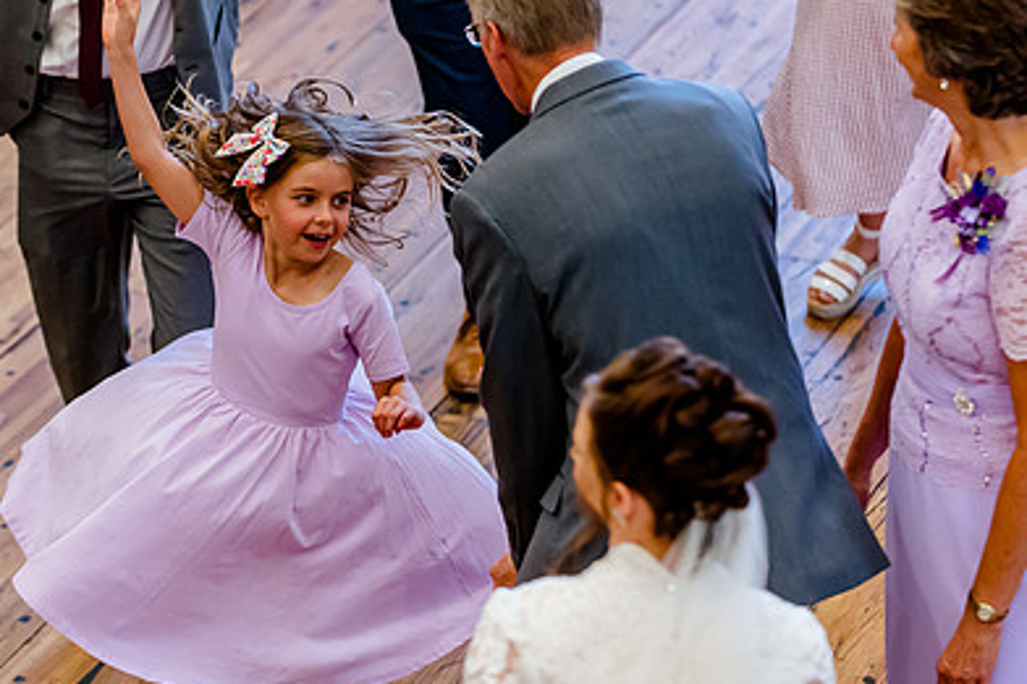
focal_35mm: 173
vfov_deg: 7.9
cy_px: 240
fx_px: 4933
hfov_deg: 11.9
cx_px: 407
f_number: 2.8
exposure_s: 1/640
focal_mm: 116
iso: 2500
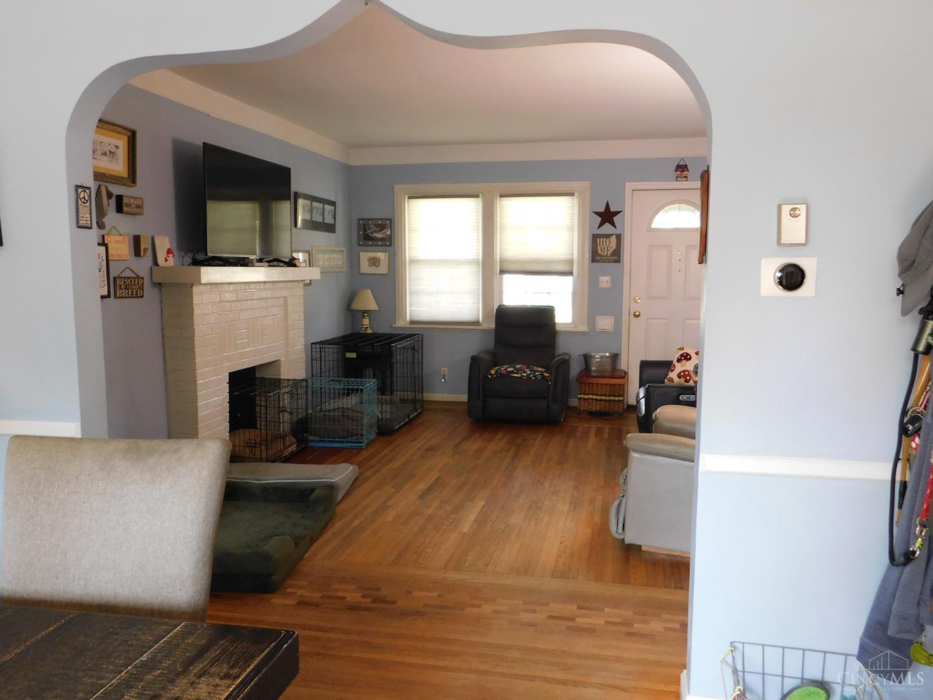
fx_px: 755
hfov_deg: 63.4
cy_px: 350
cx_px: 466
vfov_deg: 49.7
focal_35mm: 28
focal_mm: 4.9
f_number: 3.2
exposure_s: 1/30
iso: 320
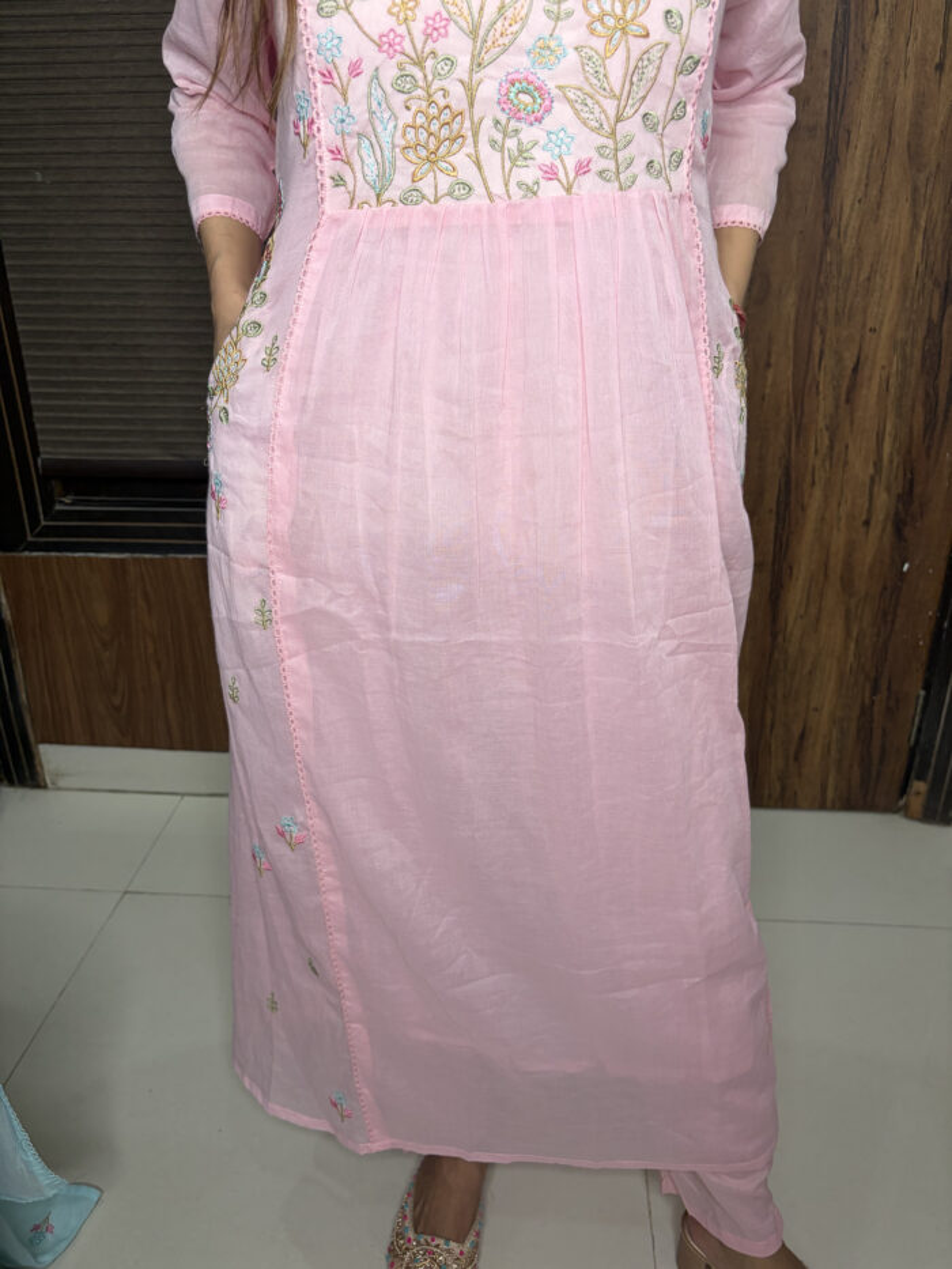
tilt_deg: -24.0
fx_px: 953
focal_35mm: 26
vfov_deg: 67.3
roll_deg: +1.2
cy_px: 634
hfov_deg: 53.1
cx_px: 476
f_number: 1.6
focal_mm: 5.96
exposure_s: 1/100
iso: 125
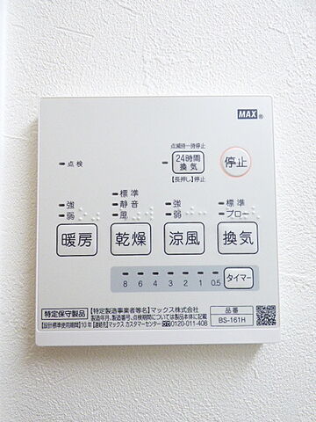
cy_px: 211
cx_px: 158
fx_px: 243
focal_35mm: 20
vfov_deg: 81.7
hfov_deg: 66.0
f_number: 2.8
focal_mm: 3.58
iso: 400
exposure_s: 1/40
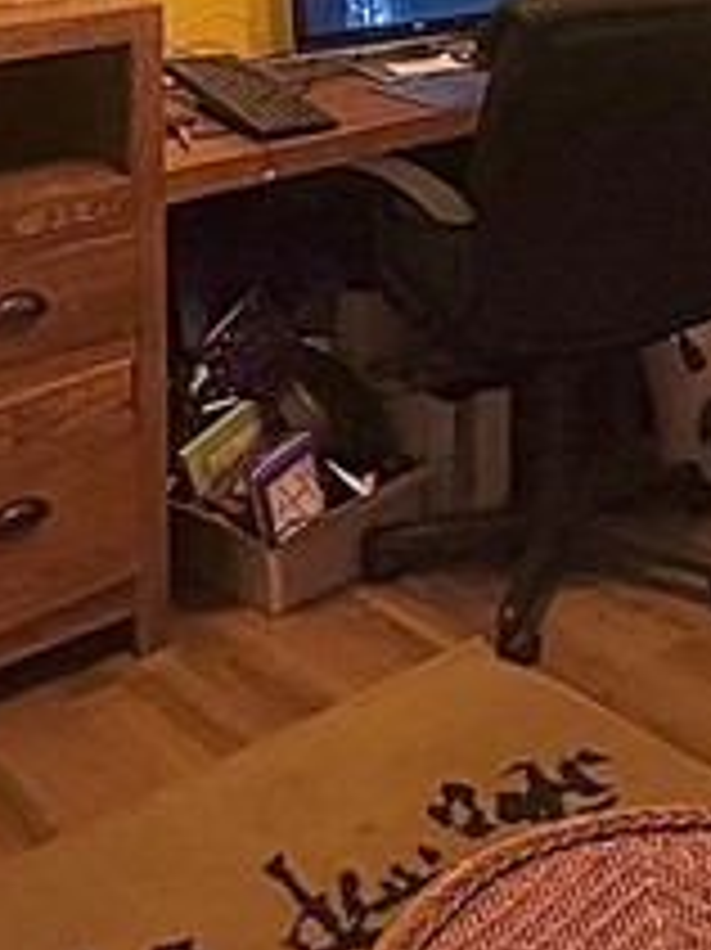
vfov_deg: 25.3
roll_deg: -1.3
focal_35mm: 68
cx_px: 742
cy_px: -230
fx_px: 1864
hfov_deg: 20.7
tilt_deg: -3.3
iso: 800
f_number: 2.2
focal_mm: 2.22
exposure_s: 1/60
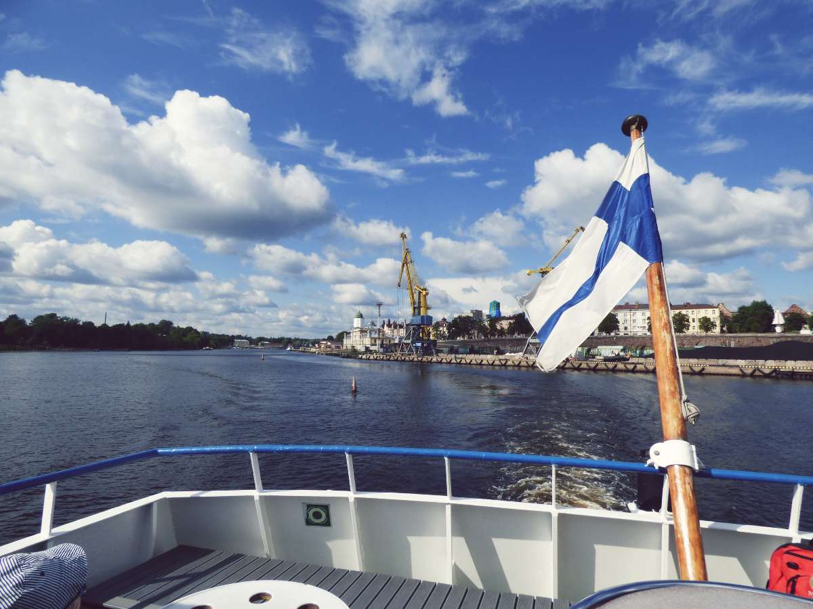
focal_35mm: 20
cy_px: 304
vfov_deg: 66.0
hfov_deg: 81.7
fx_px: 470
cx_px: 406
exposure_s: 1/2000
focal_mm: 3.58
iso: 100
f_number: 3.5
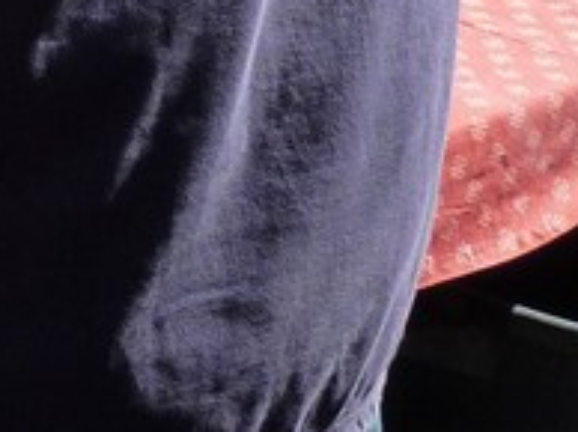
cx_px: -495
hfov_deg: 13.3
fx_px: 2201
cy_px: -533
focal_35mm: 132
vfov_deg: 10.1
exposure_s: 1/200
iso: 125
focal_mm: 4.5
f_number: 4.5
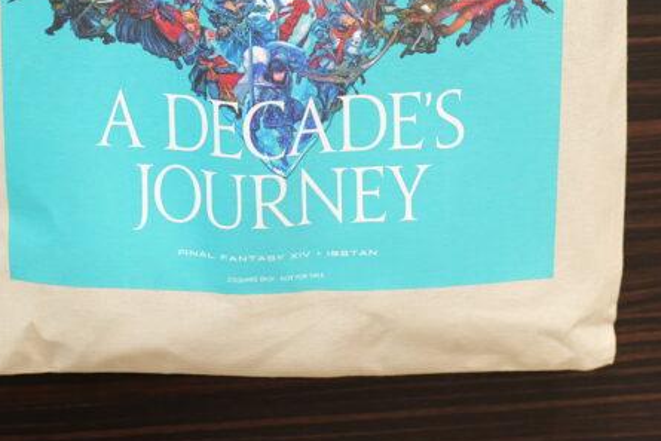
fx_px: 845
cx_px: 285
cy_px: -54
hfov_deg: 42.6
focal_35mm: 46
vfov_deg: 26.7
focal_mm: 20
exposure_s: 1/100
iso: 6400
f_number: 5.3
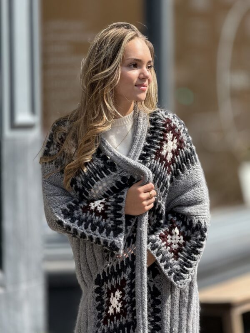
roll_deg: +0.7
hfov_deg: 12.3
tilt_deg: -2.2
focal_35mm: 120
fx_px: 1156
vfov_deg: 16.4
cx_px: 125
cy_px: 166
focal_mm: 15.66
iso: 50
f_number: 2.8
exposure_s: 1/687
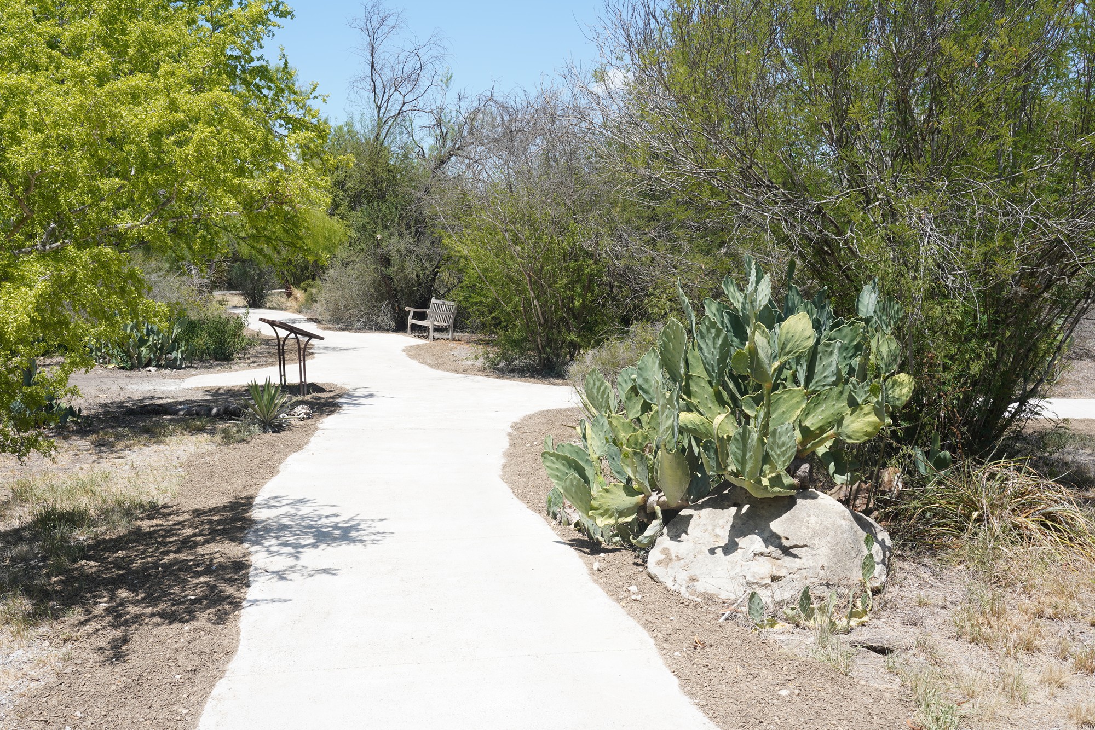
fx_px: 1065
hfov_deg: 54.4
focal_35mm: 35
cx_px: 548
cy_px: 365
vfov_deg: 37.9
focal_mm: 35
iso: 100
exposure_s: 1/60
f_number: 14
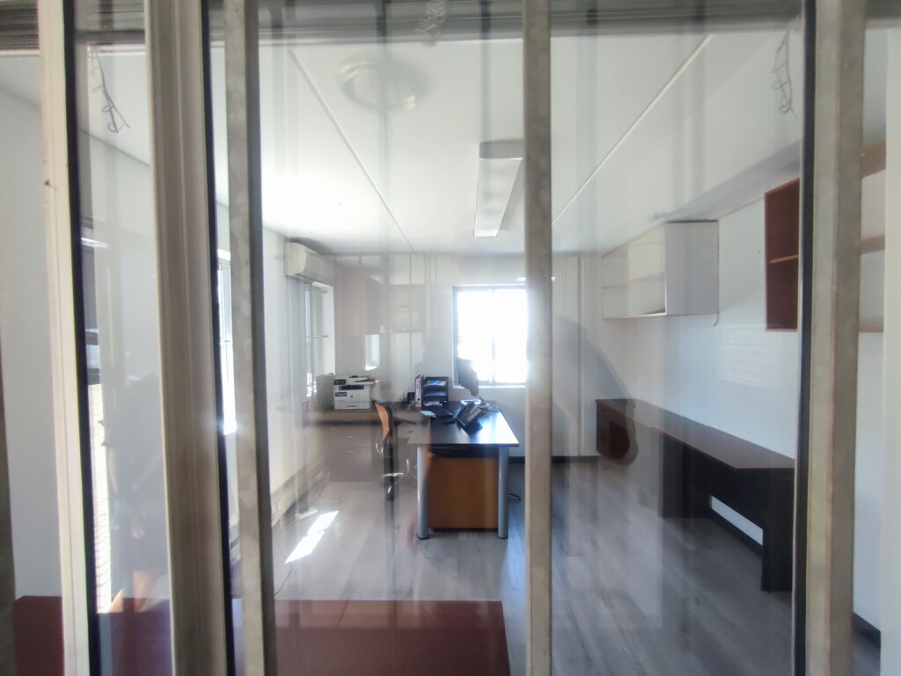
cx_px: 450
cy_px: 338
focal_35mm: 16
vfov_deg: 78.2
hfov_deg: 94.5
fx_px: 417
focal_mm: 1.65
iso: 150
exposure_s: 1/100
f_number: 2.2
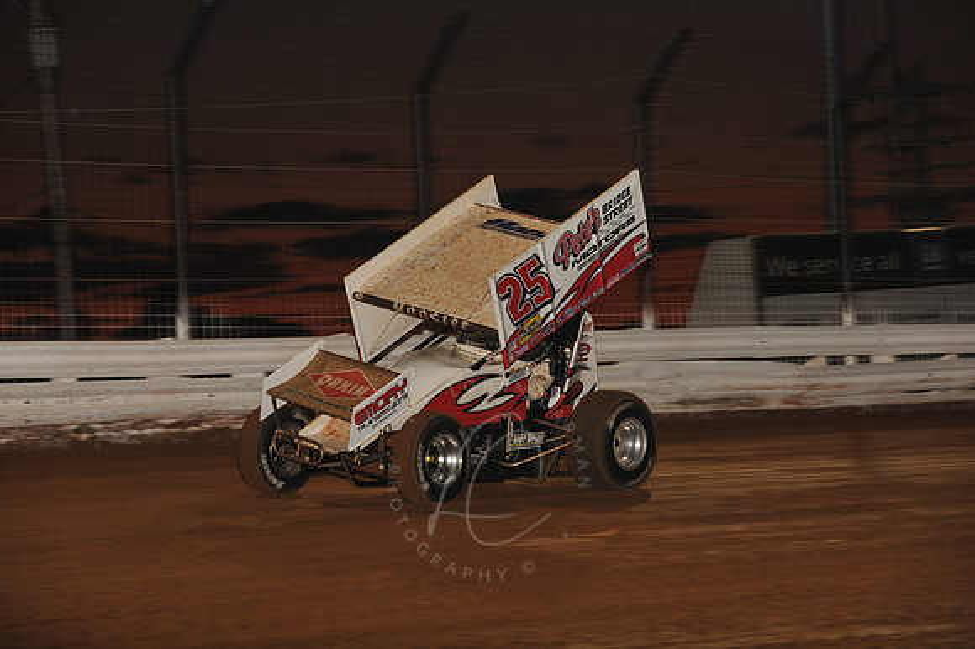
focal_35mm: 125
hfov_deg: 16.4
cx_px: 488
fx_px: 3383
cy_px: 324
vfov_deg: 11.0
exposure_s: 1/320
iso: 640
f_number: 6.3
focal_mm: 125
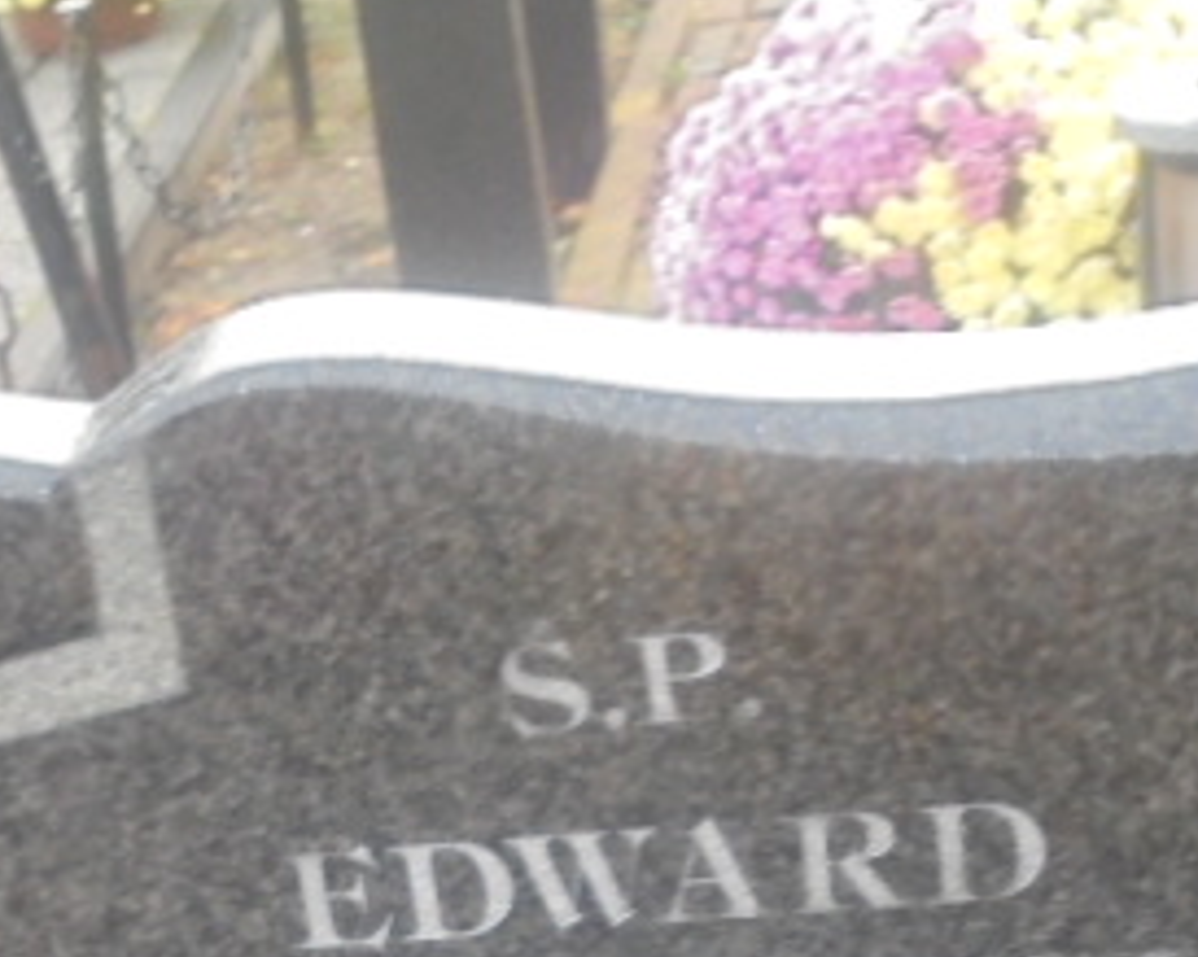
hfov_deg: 19.5
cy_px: 1036
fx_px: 3473
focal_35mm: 98
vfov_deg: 15.3
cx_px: 337
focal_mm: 7.8
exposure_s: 1/25
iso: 400
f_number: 4.5
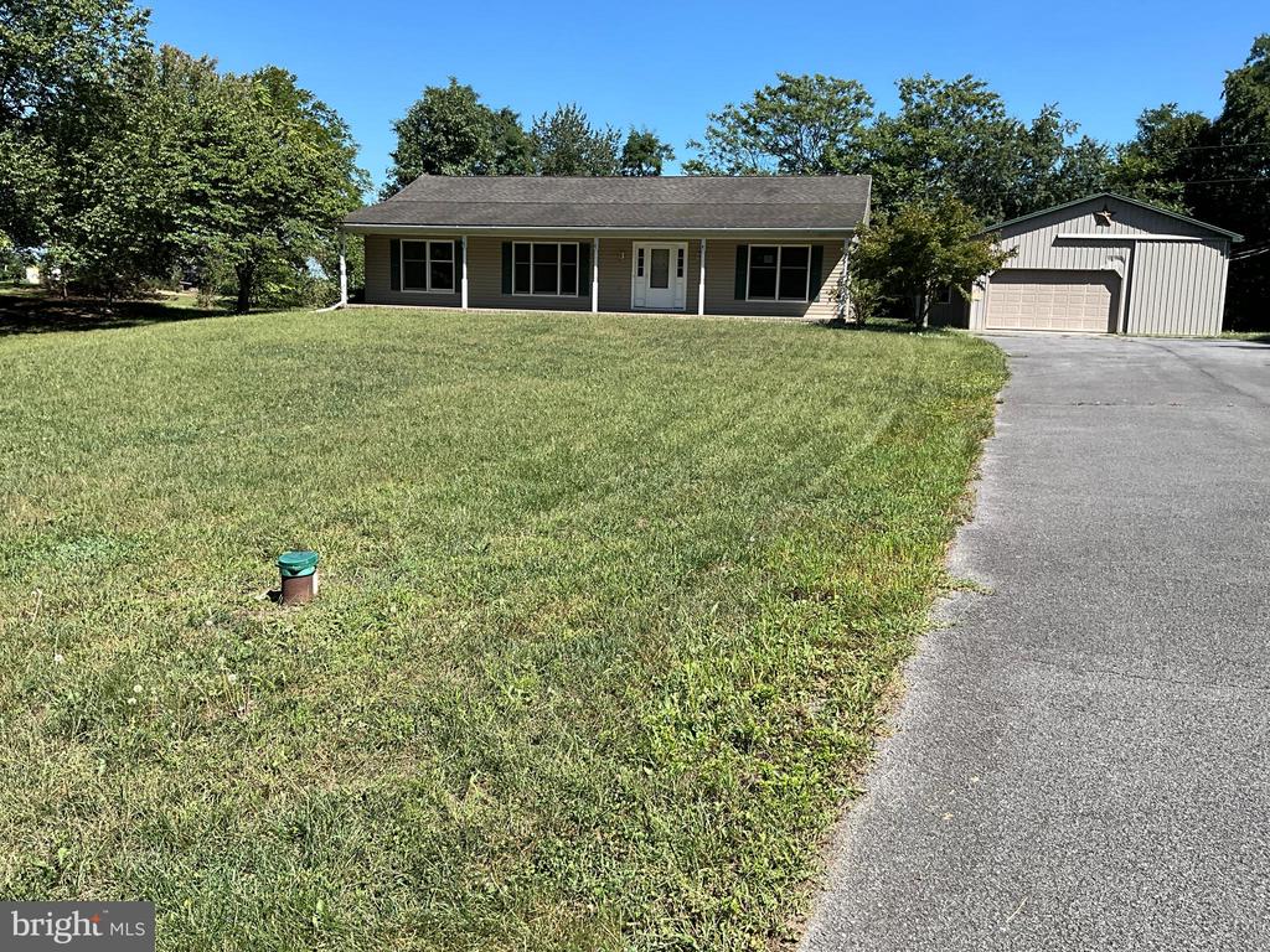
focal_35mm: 29
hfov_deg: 61.7
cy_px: 476
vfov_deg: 48.2
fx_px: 1064
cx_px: 635
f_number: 1.8
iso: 25
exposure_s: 1/1221
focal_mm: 3
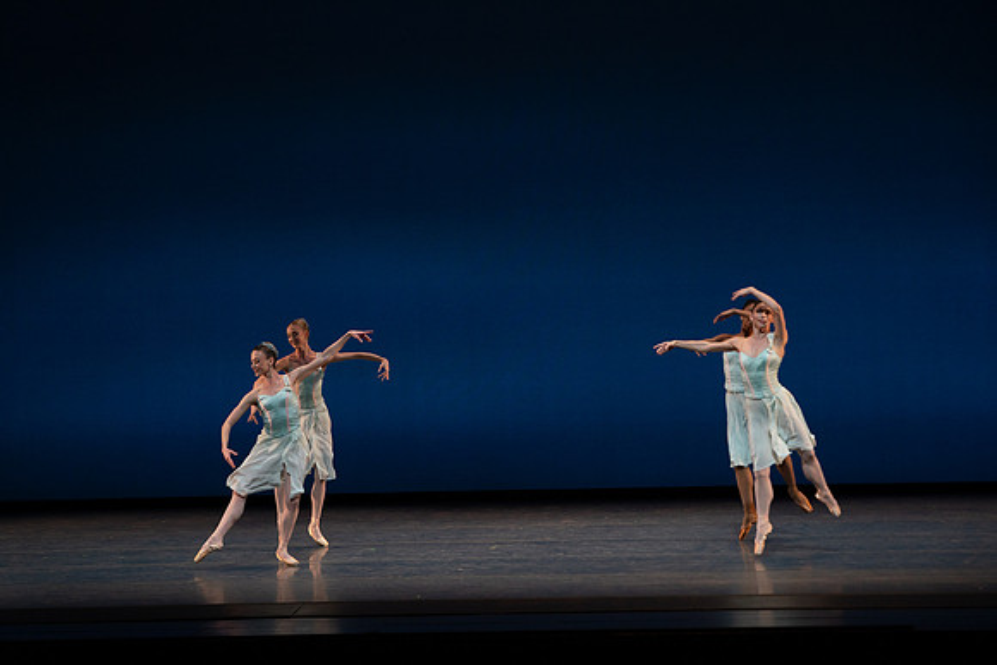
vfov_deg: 11.1
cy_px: 332
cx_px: 498
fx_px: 3435
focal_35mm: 124
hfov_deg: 16.5
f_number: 8
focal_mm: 124
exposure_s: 1/500
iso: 3200
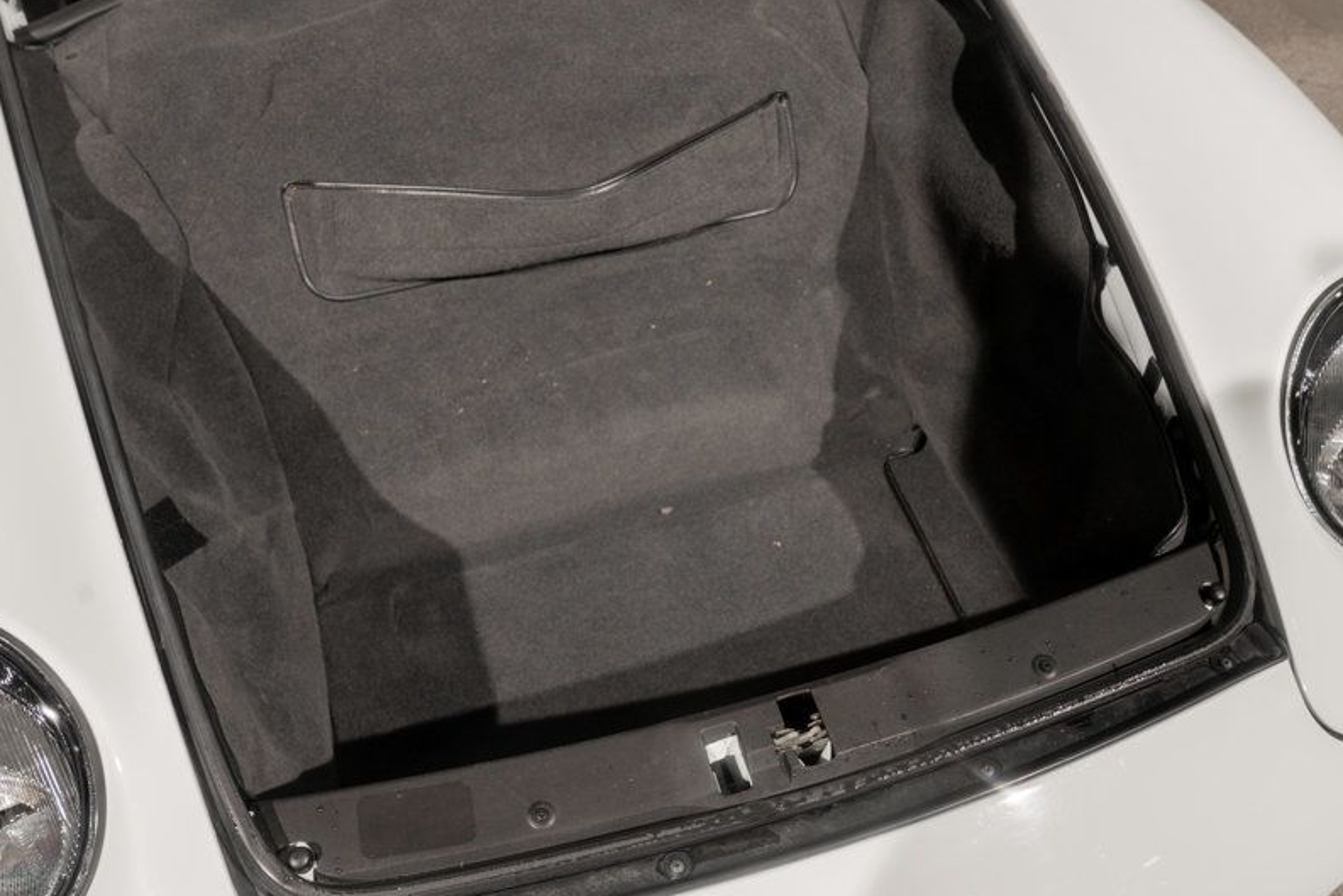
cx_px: 625
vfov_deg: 42.3
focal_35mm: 31
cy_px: 446
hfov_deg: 60.2
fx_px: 1157
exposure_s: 1/60
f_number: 7.1
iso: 250
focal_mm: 24
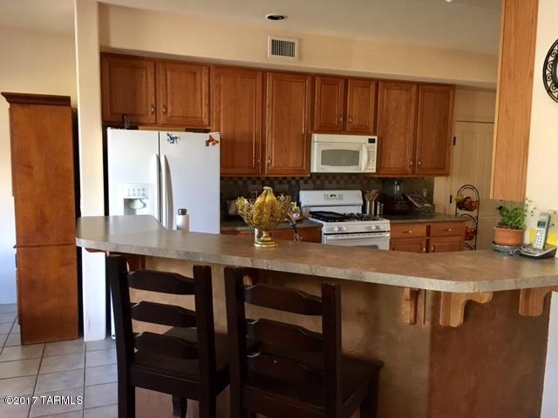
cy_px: 209
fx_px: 467
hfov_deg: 61.7
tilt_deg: -6.1
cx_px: 279
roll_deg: +0.1
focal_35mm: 29
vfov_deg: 48.2
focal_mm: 4.15
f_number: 2.2
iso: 200
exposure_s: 1/30
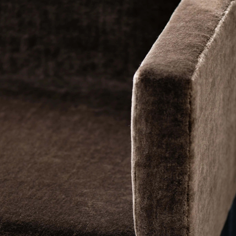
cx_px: 109
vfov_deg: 10.5
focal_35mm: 167
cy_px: 168
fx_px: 1288
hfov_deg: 10.5
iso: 200
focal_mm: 105
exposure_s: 1/50
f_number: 3.2
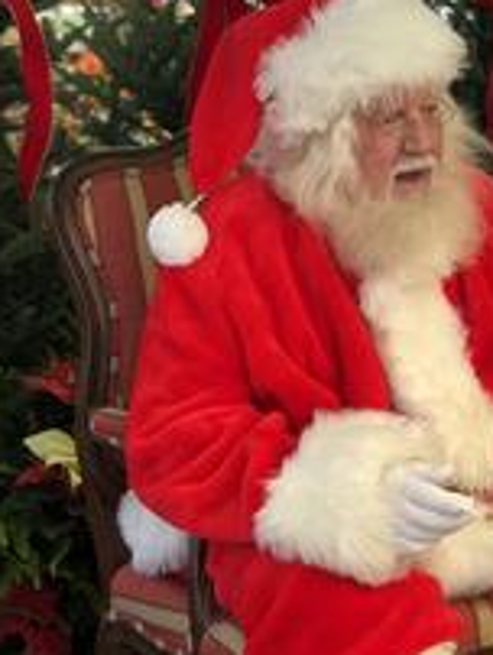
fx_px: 1705
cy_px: 353
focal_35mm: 90
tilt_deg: -7.7
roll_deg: -2.9
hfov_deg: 16.3
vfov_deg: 21.7
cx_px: 417
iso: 32
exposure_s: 1/60
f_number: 2.4
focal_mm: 6
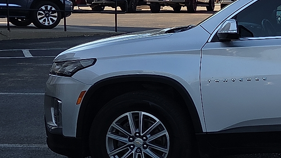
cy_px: 59
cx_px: 345
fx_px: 730
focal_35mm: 98
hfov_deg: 20.3
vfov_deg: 12.3
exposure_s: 1/2500
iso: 76
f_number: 1.8
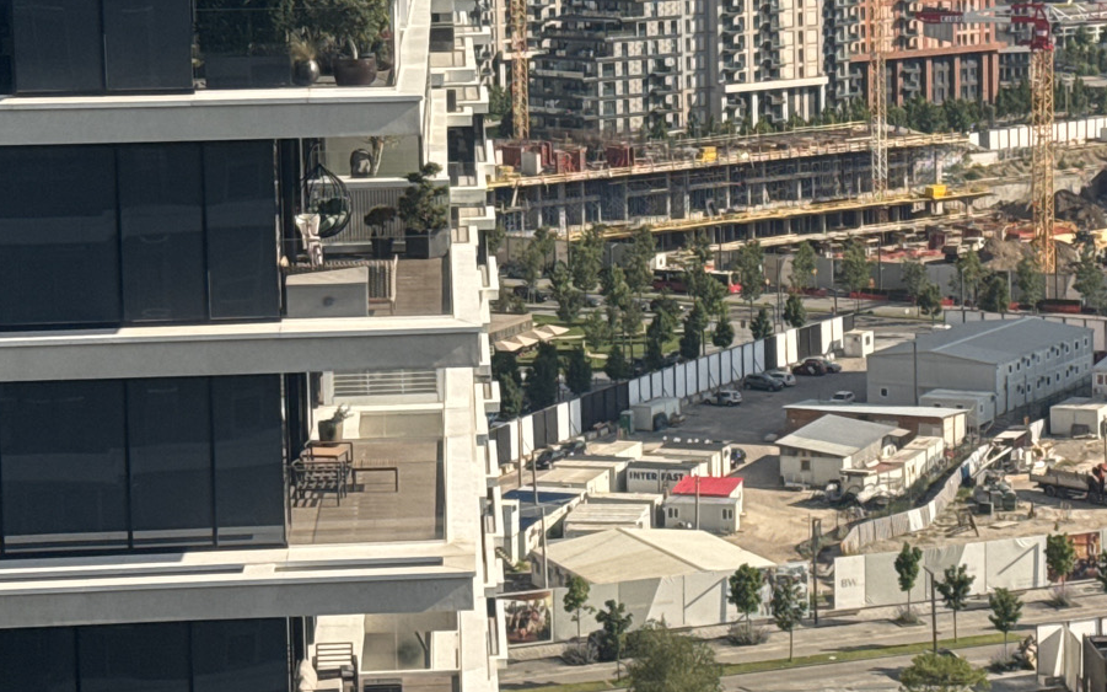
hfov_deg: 18.4
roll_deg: +1.2
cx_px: 702
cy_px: 219
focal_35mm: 113
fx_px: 3409
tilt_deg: -6.3
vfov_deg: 11.6
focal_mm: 6.76
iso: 64
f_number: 1.78
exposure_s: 1/2110
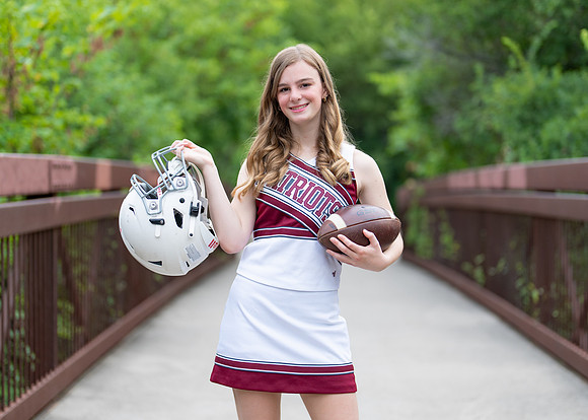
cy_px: 190
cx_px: 310
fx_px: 1112
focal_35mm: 67
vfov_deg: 21.4
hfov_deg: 29.6
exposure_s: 1/320
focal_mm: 50
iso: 100
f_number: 1.2
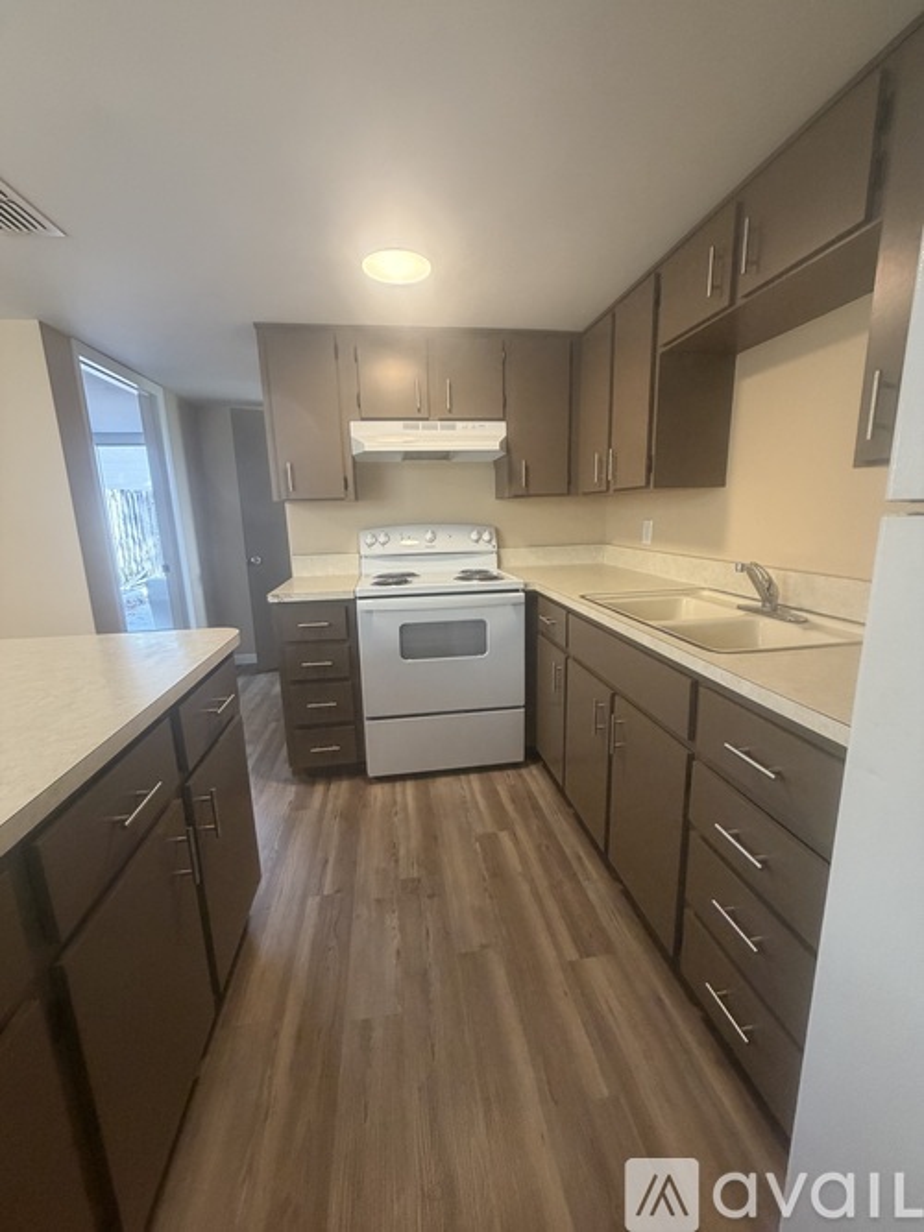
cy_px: 616
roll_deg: +1.2
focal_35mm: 14
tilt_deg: -11.9
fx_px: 498
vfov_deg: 102.1
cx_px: 462
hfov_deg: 85.7
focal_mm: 2.22
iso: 250
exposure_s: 1/60
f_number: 2.2
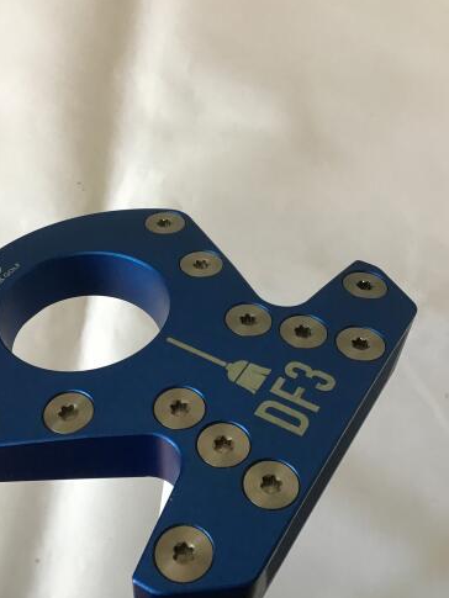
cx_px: 170
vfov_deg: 41.0
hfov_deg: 31.4
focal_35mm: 46
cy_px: 359
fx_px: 795
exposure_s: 1/33
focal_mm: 3.3
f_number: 2.4
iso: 40
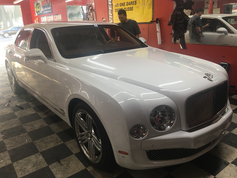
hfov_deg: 61.7
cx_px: 118
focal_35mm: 29
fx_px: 199
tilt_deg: -17.1
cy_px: 89
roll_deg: +2.6
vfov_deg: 48.2
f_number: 2.2
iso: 25
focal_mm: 4.15
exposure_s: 1/40
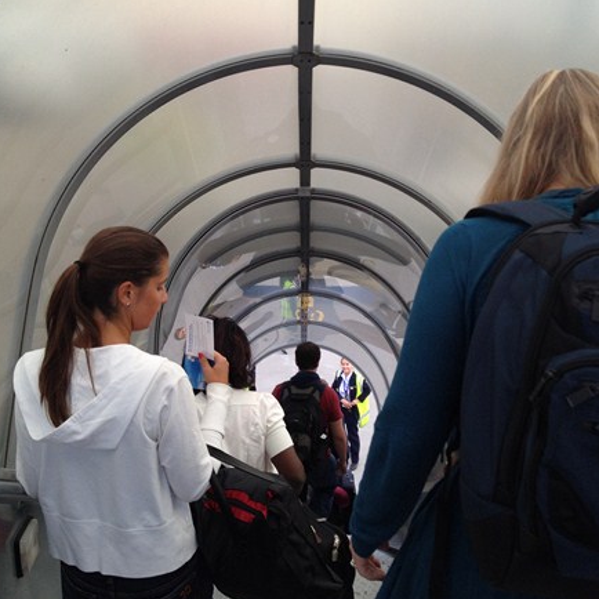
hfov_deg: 40.0
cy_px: 203
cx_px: 298
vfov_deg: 39.6
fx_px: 822
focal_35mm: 42
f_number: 2.4
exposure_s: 1/120
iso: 100
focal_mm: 4.28
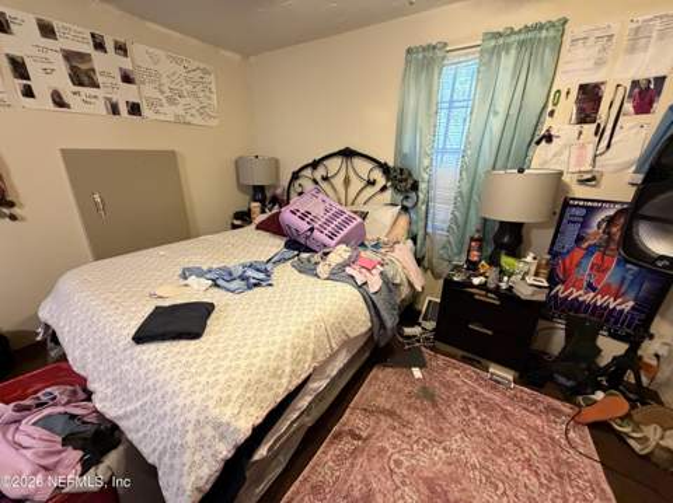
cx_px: 336
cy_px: 252
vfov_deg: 85.6
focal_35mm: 14
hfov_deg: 102.1
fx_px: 272
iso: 640
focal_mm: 2.22
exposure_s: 1/60
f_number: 2.2
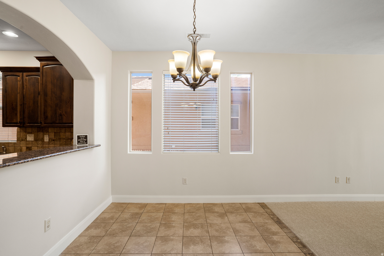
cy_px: 128
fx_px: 181
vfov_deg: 70.4
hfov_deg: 93.3
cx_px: 192
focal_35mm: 17
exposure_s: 1/30
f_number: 9
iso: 250
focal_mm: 17
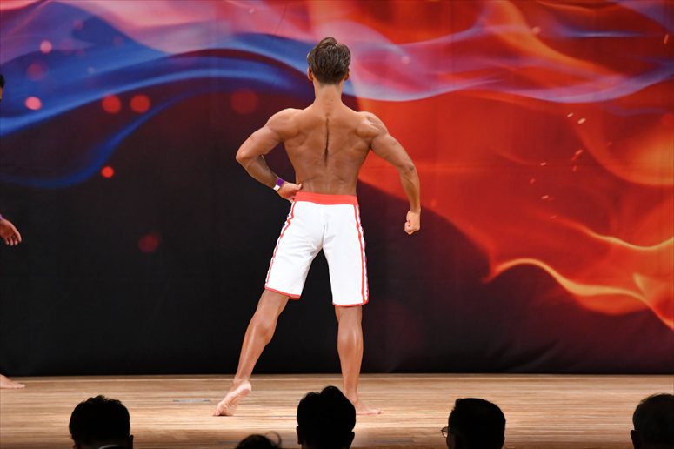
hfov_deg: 8.6
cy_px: 224
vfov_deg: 5.7
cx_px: 337
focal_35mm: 240
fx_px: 4491
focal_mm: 160
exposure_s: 1/400
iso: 3200
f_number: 5.6
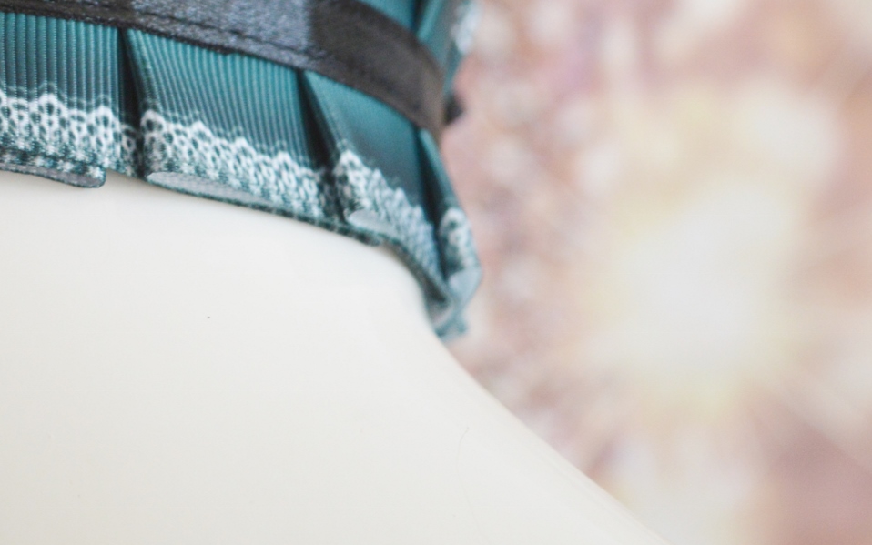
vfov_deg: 7.7
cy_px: -49
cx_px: -103
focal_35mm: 170
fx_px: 4040
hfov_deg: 12.1
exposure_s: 1/80
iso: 450
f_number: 5.3
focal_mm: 48
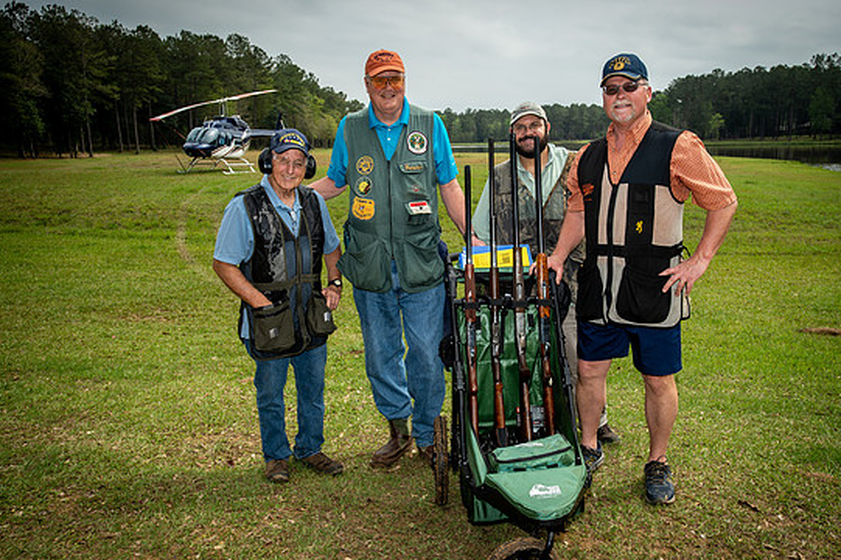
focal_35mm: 30
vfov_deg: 43.6
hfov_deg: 61.9
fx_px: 700
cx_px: 449
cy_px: 286
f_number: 6.3
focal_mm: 28
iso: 125
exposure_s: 1/250
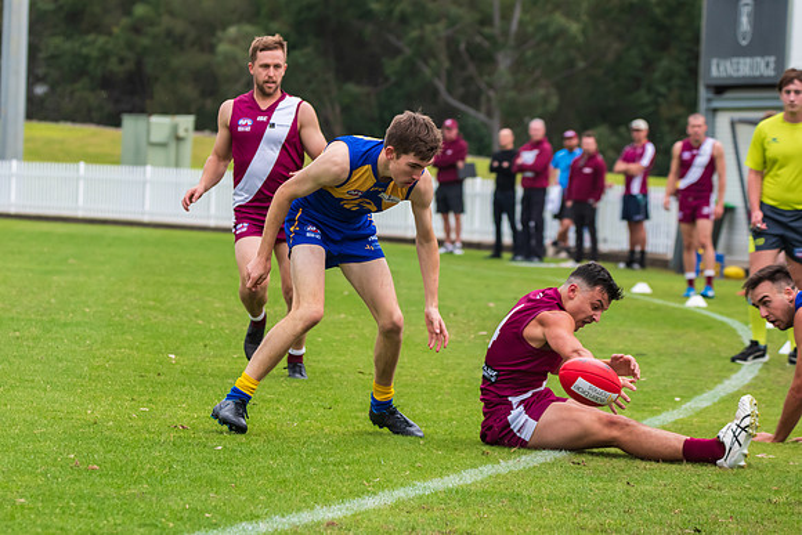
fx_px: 4950
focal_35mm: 222
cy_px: 277
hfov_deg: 9.3
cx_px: 278
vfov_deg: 6.2
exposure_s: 1/1250
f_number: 7.1
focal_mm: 170
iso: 1000
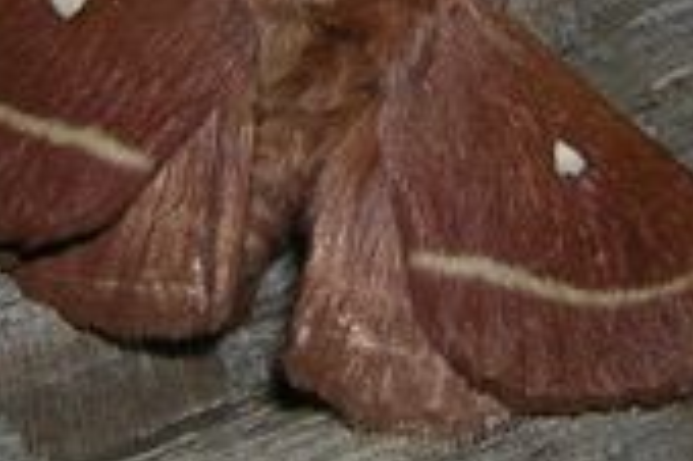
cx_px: 281
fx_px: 1692
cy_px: -12
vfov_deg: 15.2
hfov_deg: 23.1
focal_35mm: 88
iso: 100
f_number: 5.2
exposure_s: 1/60.1
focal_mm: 4.7
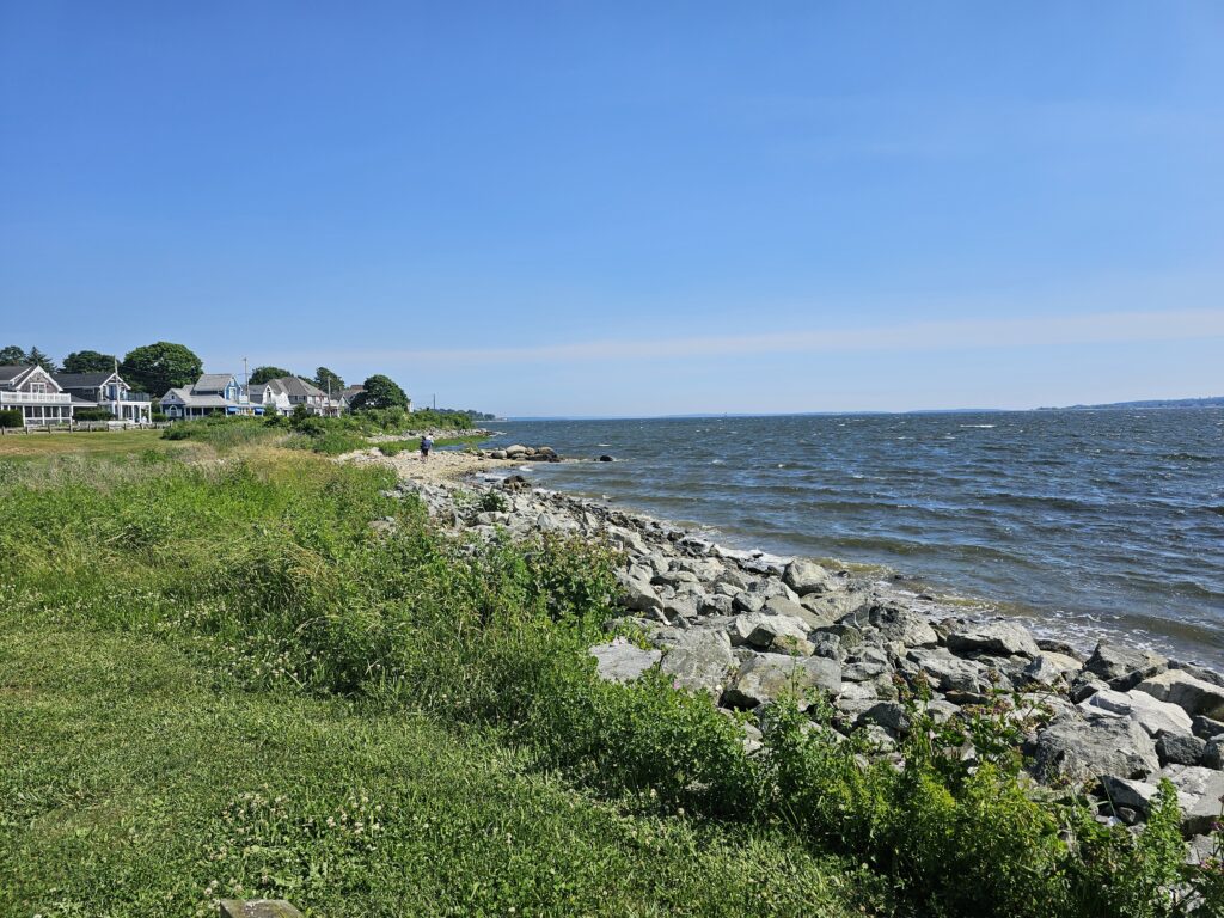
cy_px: 459
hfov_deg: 73.9
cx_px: 612
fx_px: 813
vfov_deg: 58.9
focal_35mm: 23
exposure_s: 1/1238
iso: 10
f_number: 1.7
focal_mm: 6.3
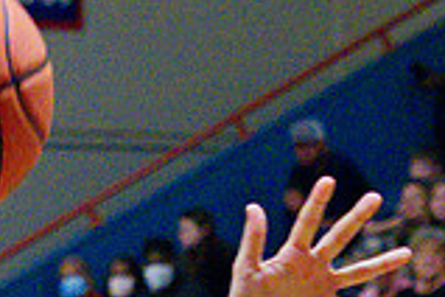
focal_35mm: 304
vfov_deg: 4.5
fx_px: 3757
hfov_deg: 6.7
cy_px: 556
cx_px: -36
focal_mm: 40
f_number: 2.8
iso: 6400
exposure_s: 1/500
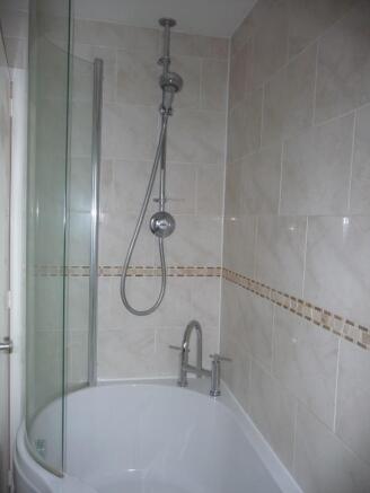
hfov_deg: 49.8
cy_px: 246
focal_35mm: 28
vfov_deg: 63.4
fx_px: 399
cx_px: 185
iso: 100
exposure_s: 1/30
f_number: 3.3
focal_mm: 4.7
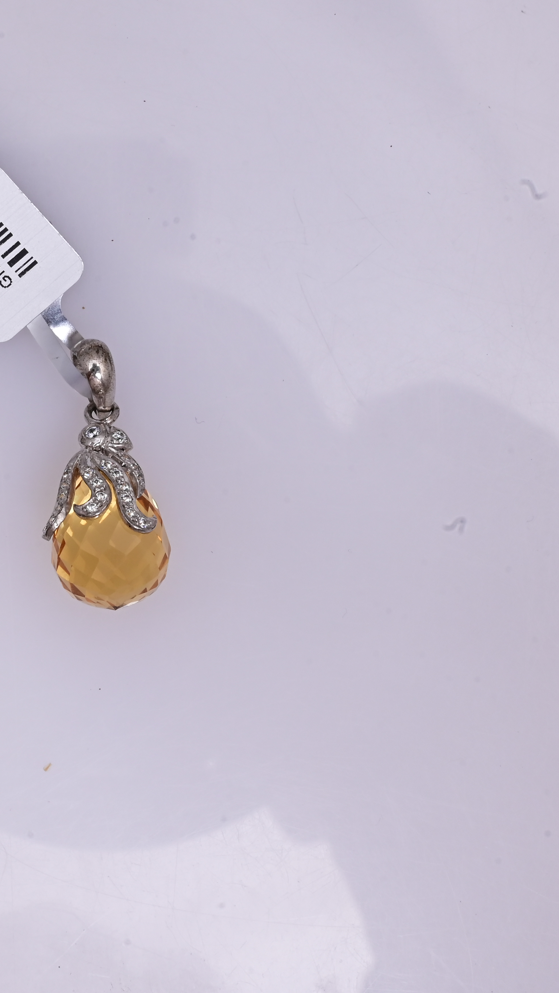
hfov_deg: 13.5
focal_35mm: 89
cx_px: 103
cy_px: 465
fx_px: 2345
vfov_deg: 23.9
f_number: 20
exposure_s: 1/200
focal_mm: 49
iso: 800
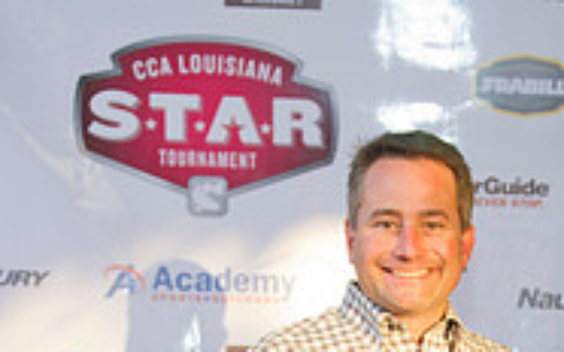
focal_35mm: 89
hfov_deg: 22.7
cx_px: 506
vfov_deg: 13.7
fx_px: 1367
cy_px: 537
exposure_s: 1/160
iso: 640
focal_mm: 28
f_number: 3.2
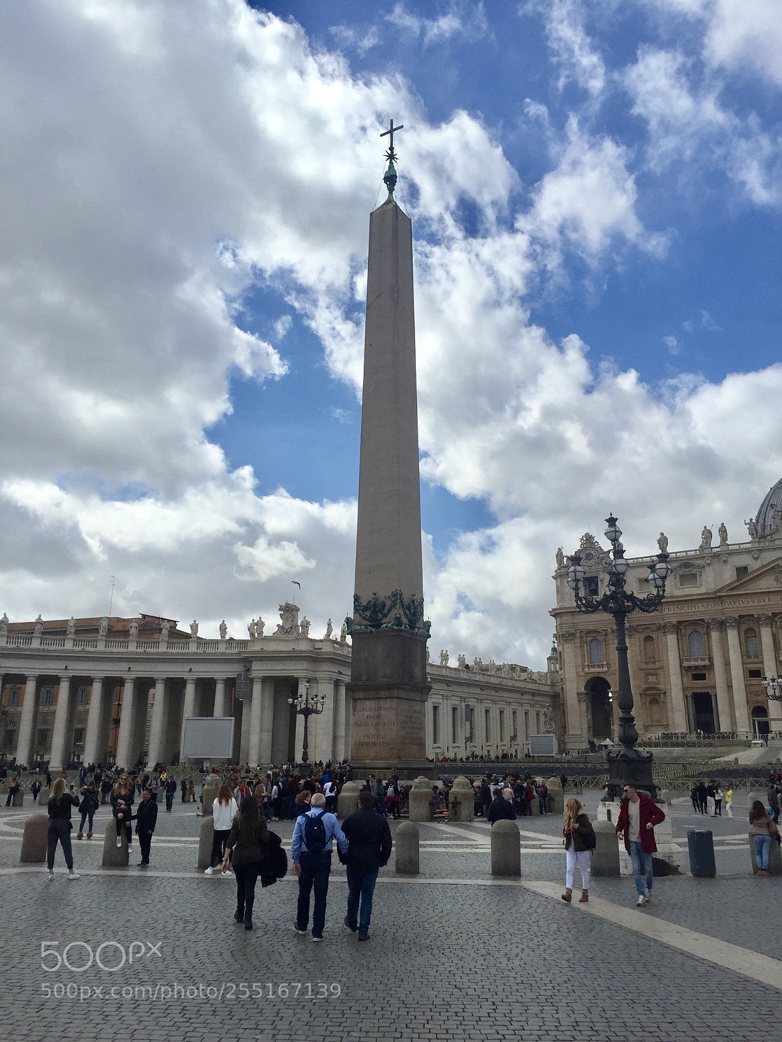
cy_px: 521
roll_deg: -0.2
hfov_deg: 48.2
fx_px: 874
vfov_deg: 61.7
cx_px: 391
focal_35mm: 29
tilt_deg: +16.7
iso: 32
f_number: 2.2
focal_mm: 4.15
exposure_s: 1/4950
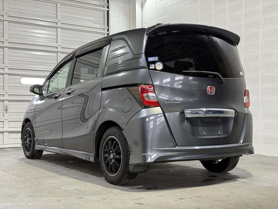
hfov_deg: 39.7
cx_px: 139
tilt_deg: +0.9
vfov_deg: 30.3
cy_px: 104
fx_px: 385
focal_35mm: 48
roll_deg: +0.5
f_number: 1.78
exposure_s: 1/60
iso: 160
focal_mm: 6.76
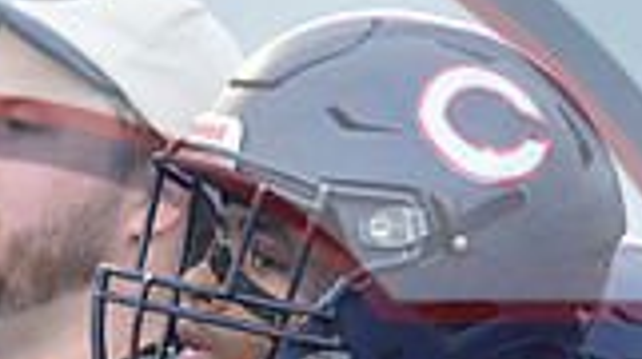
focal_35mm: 311
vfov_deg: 3.9
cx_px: -68
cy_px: 523
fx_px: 5284
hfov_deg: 6.9
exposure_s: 1/500
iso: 4500
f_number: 4.5
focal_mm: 55
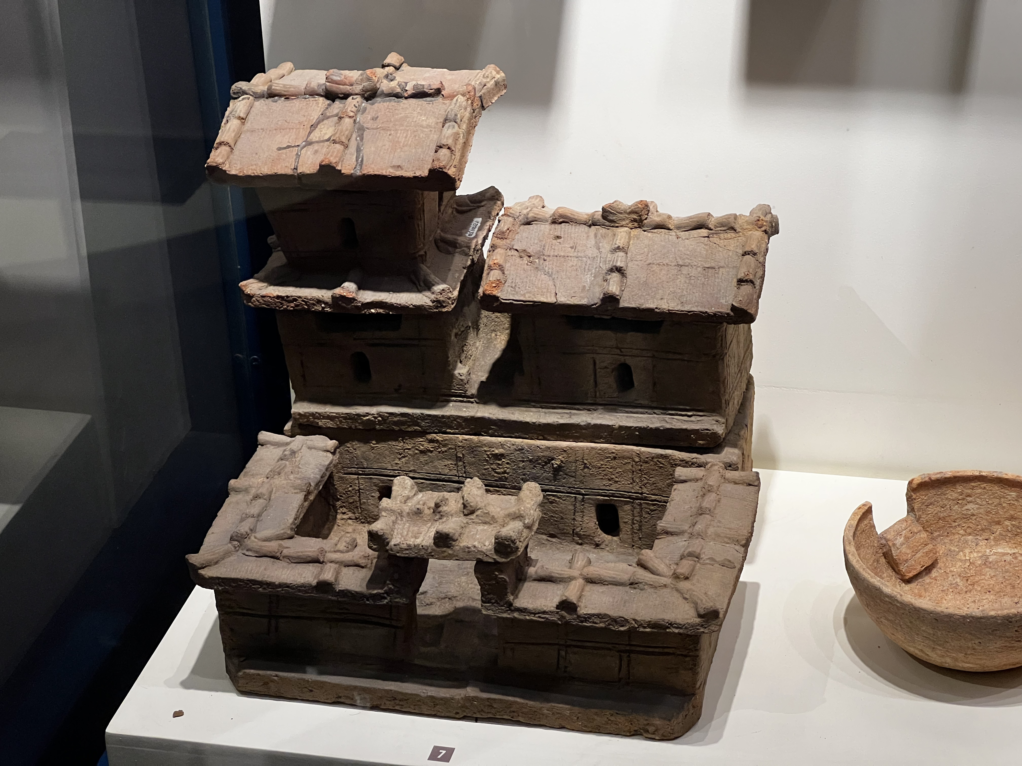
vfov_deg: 19.1
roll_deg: +4.2
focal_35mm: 77
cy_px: 383
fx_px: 2273
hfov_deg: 25.3
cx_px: 511
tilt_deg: -27.7
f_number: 2.8
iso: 250
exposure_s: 1/50
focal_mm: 9
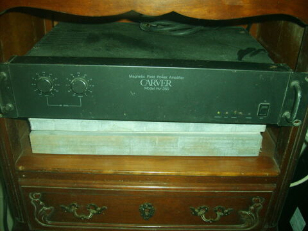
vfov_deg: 40.7
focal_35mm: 35
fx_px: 311
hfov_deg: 52.6
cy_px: 116
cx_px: 154
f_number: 2.8
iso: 100
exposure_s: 1/45
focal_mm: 5.8
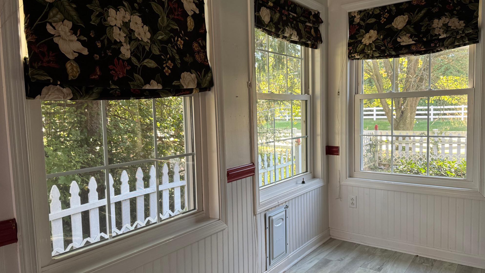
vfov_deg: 42.9
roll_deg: +1.2
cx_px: 250
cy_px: 136
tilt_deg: -4.3
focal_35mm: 27
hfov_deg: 69.8
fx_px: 347
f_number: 1.78
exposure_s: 1/121
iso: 200
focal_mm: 6.76
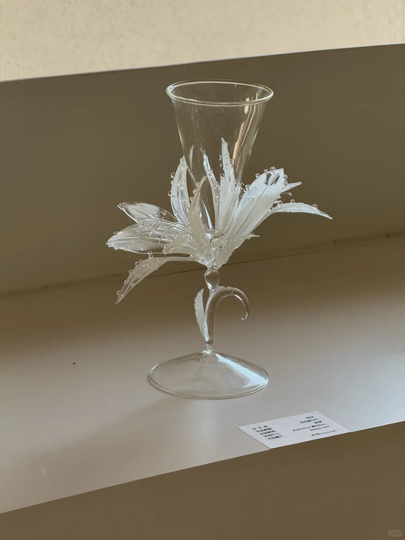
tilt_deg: -17.6
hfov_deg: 12.3
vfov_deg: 16.4
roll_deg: -1.3
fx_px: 1872
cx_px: 202
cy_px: 270
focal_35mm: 120
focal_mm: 15.66
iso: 50
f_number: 2.8
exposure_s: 1/177
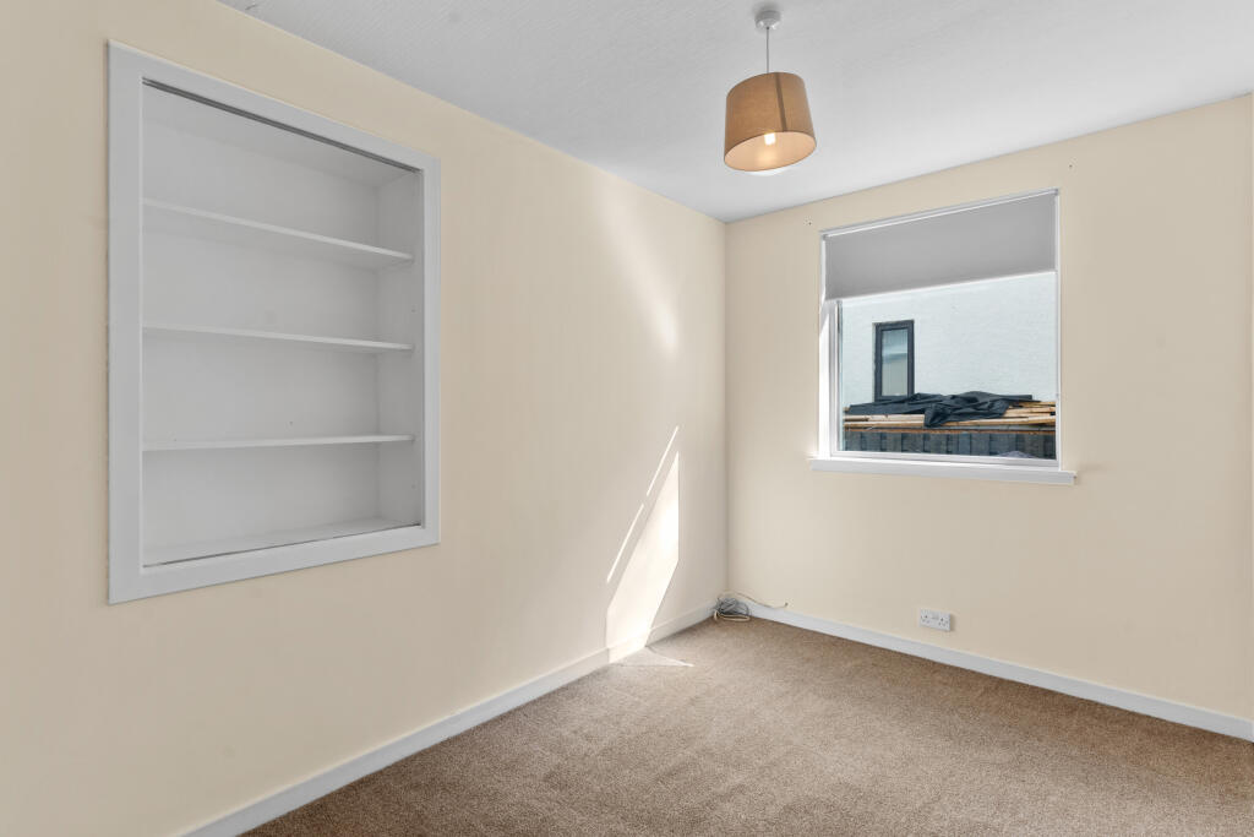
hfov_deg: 93.3
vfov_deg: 70.5
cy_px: 418
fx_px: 592
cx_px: 627
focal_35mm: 17
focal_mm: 17
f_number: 8
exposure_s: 1/25
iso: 250
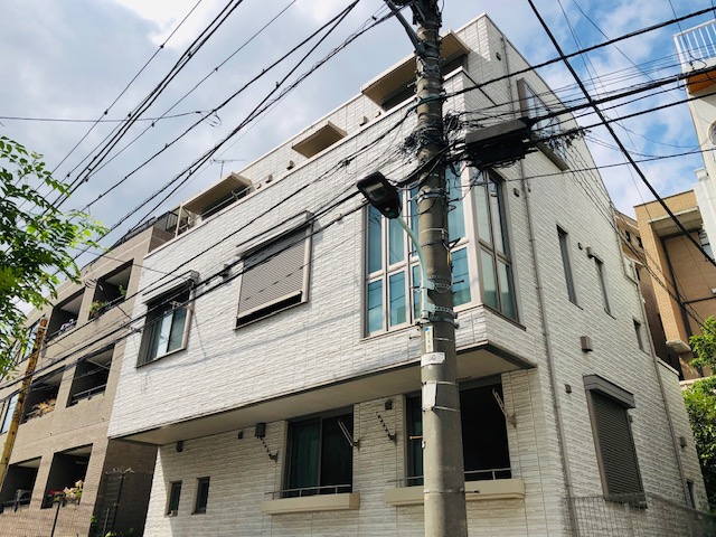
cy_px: 268
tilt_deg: +26.9
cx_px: 358
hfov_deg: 63.4
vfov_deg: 49.7
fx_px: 579
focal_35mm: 28
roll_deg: -0.4
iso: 25
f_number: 1.8
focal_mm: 3.99
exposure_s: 1/2825
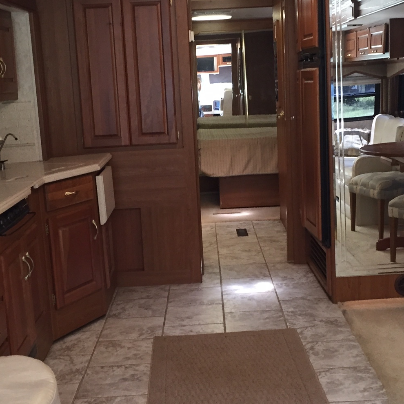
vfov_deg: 32.2
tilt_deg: -5.0
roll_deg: +3.0
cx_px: 232
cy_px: 179
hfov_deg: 32.1
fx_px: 700
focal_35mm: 53
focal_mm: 4.15
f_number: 2.2
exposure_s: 1/30
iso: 125
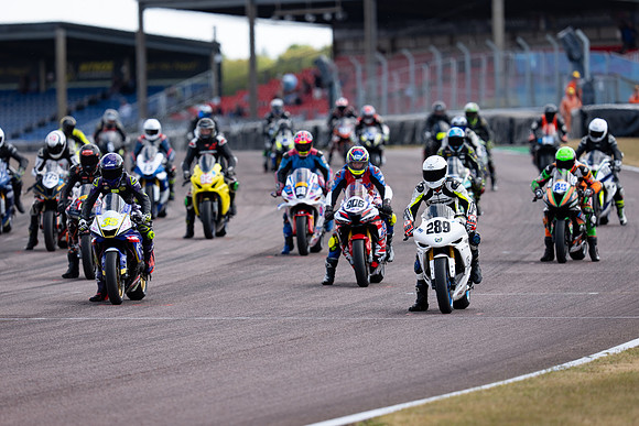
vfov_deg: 3.4
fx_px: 7101
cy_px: 213
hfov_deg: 5.2
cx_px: 320
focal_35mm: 400
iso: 200
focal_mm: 400
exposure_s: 1/640
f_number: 4
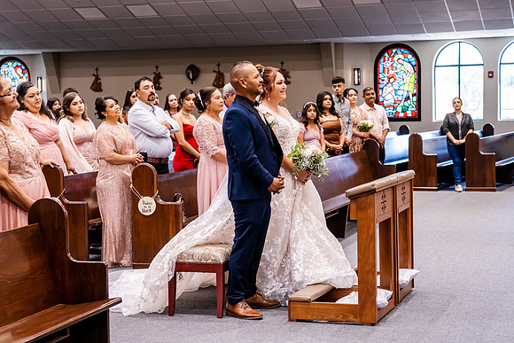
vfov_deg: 19.5
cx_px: 257
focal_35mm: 70
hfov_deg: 28.8
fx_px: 1000
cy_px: 172
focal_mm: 47
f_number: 3.5
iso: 2000
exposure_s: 1/200
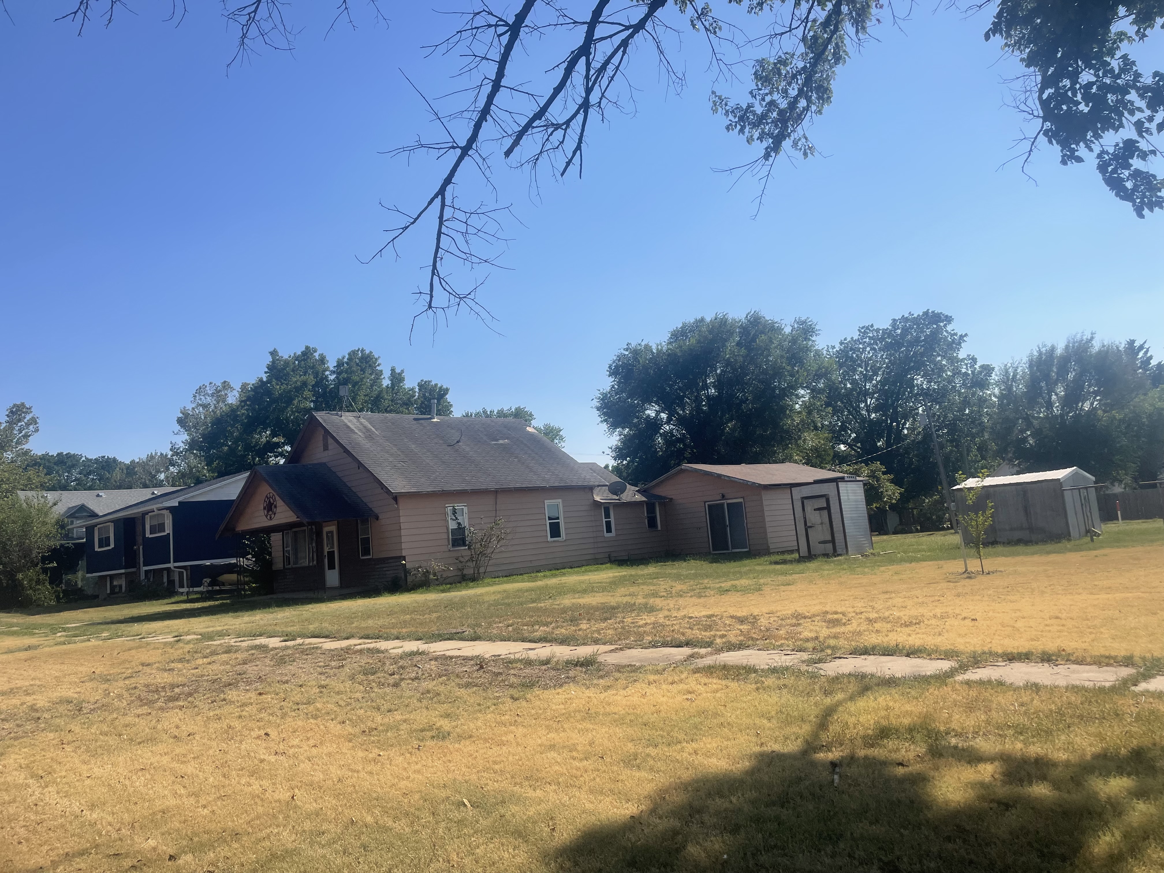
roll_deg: +3.6
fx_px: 874
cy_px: 436
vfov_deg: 53.1
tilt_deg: +5.1
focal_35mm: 26
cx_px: 582
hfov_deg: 67.3
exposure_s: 1/4831
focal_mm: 4.2
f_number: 1.6
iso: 32
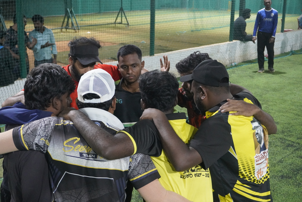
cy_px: 101
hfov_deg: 38.9
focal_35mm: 51
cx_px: 151
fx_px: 428
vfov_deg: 26.5
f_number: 4.5
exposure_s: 1/125
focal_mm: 34
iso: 6400
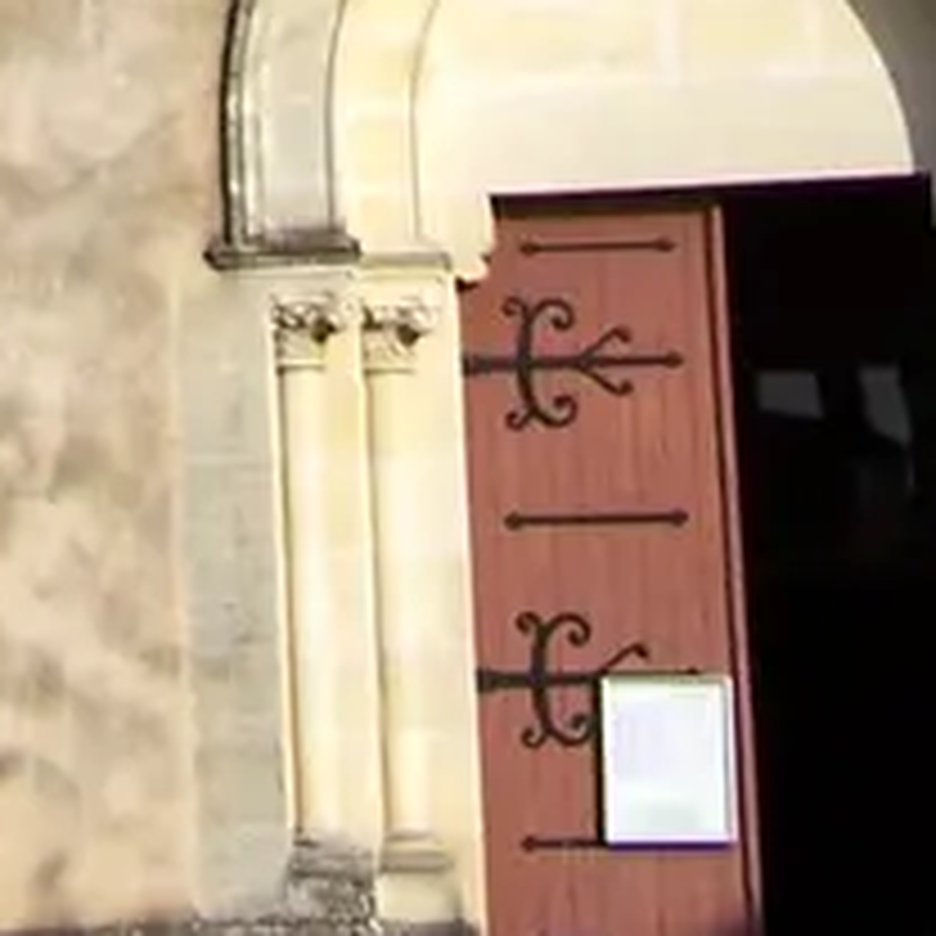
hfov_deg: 8.3
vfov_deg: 7.8
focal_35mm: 207
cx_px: -302
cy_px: -1368
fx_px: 6332
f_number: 4
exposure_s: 1/1000
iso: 80
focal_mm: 6.3
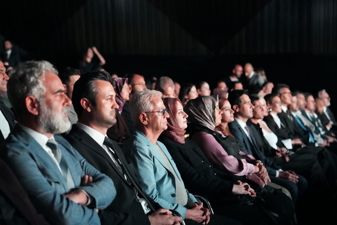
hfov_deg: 28.8
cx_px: 168
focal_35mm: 70
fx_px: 655
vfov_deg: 19.5
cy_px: 112
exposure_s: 1/50
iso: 12800
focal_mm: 70
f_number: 2.8
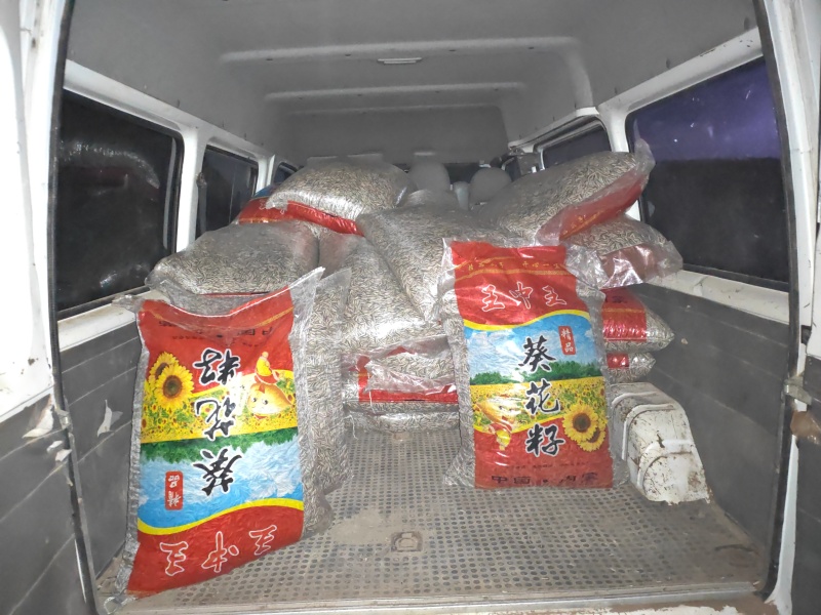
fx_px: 569
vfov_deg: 56.8
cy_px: 308
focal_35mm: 24
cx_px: 410
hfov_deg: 71.6
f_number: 1.9
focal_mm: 6.12
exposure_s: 1/17
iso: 20000
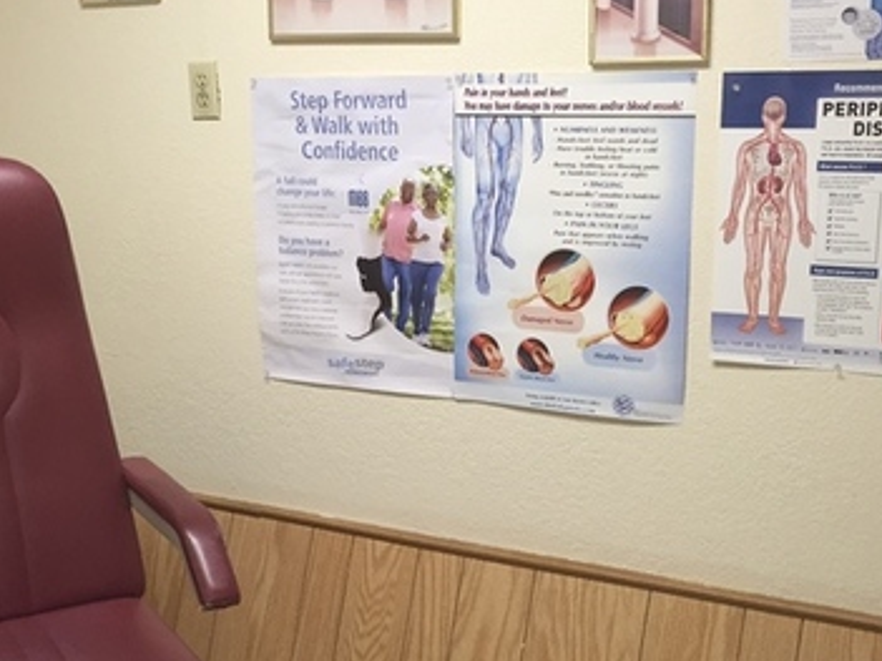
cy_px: 432
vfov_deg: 26.9
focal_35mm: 54
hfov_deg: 35.5
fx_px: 1375
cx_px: 398
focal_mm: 4.15
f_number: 2.2
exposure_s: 1/30
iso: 100
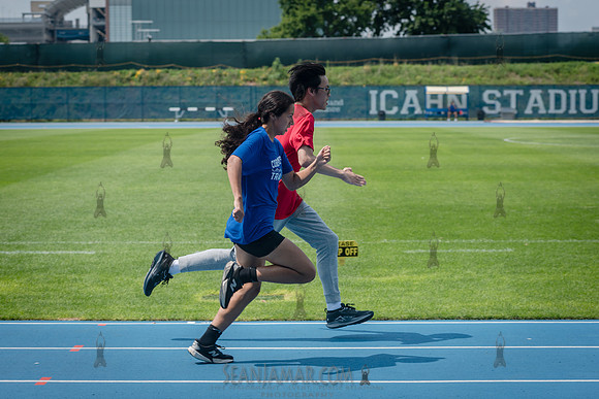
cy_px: 200
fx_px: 1596
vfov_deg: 14.3
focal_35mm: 96
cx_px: 300
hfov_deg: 21.3
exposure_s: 1/1000
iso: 160
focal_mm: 92
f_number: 5
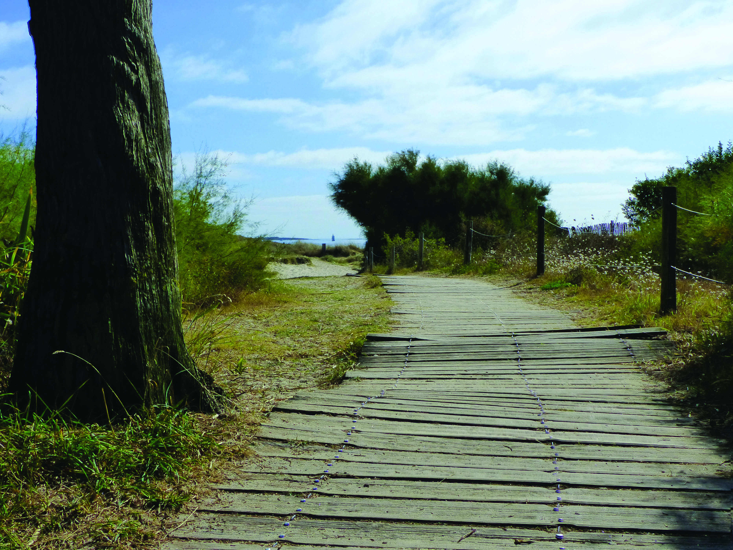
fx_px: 953
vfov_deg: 32.2
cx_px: 366
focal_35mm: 45
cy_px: 275
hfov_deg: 42.1
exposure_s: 1/800
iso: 250
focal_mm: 7.8
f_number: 8
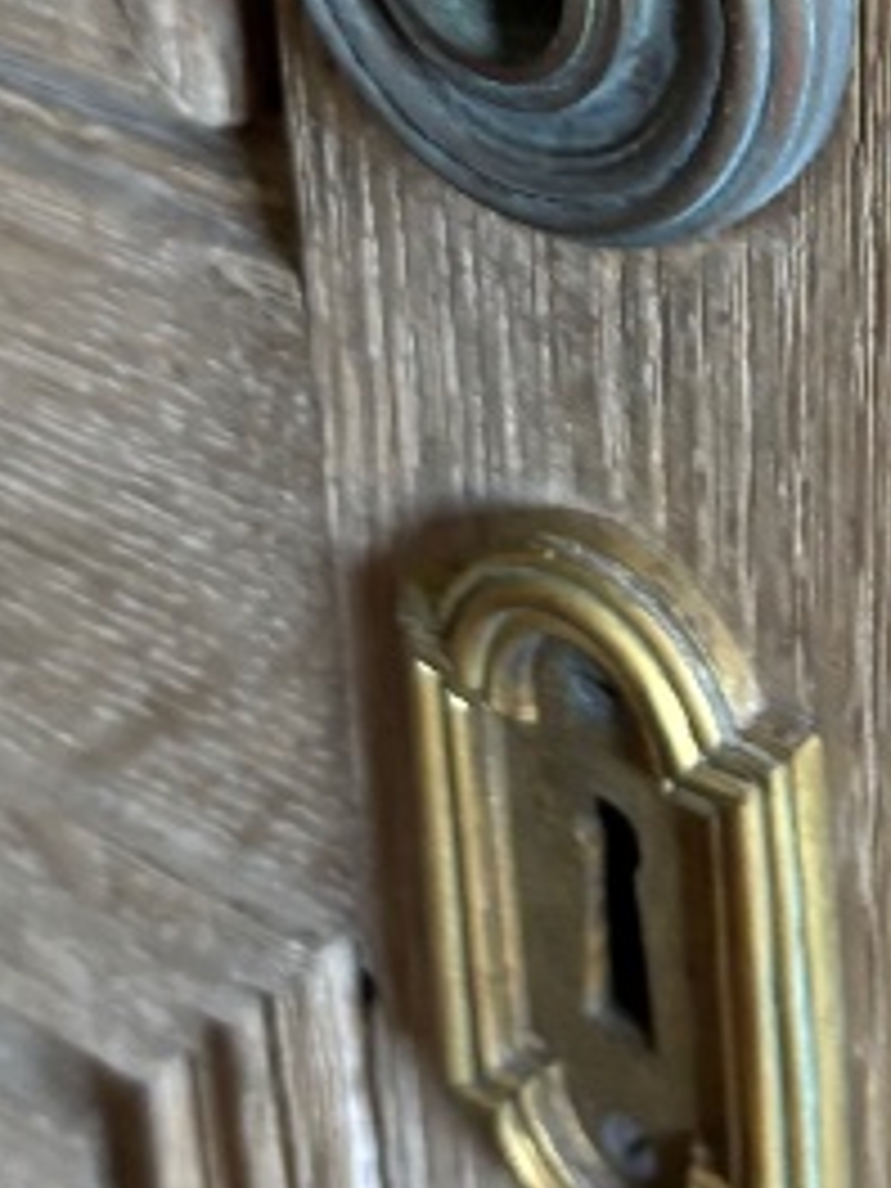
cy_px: -432
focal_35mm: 118
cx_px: 972
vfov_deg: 15.7
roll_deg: +2.4
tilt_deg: -23.6
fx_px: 4050
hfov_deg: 12.4
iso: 320
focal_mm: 5.96
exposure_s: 1/50
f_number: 1.6
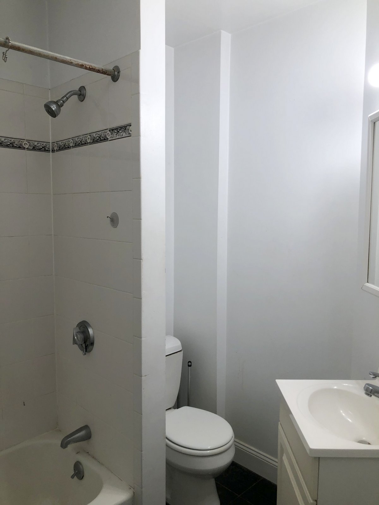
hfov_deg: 49.7
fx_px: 409
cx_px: 190
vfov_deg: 63.4
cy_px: 252
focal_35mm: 28
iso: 64
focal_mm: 3.99
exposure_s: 1/120
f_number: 1.8
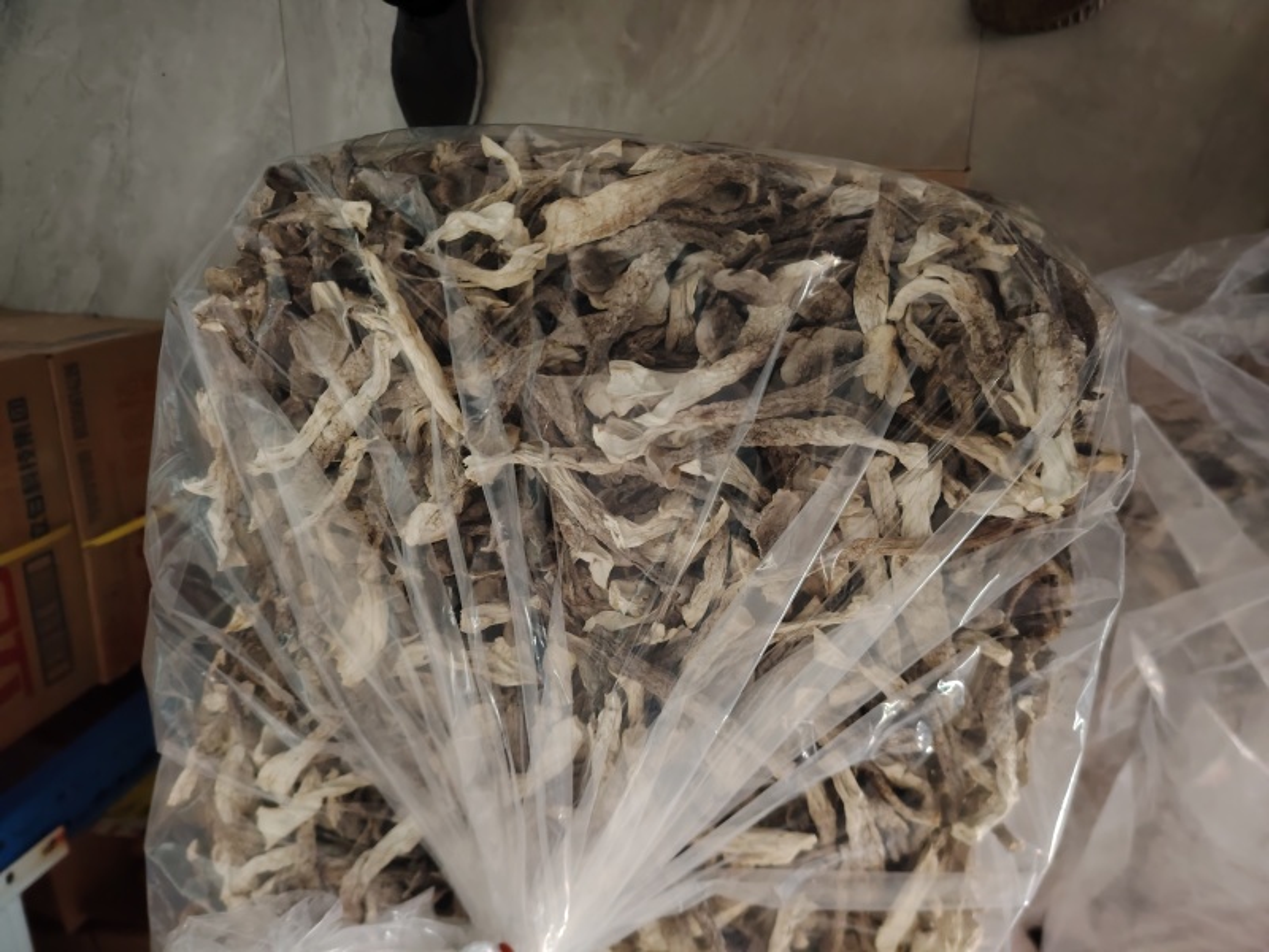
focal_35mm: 24
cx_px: 634
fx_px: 880
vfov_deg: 56.8
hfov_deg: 71.6
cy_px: 476
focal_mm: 5.25
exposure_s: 1/50
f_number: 1.75
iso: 4563
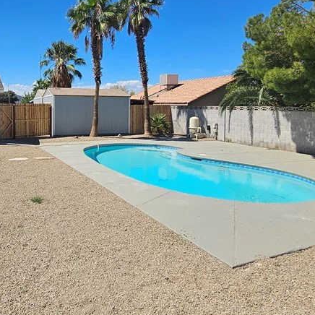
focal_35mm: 27
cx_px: 79
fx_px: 278
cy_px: 118
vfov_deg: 58.3
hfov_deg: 56.2
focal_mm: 2.2
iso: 50
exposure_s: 1/3455
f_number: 2.2
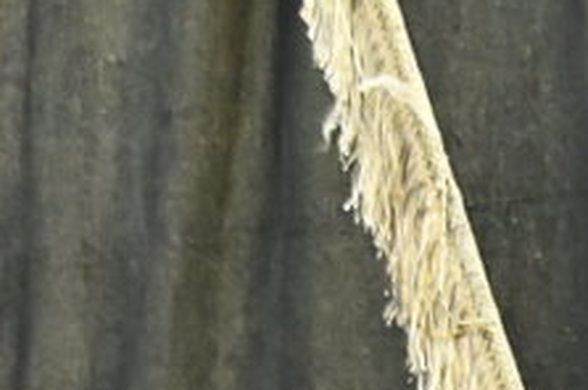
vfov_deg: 5.1
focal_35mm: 264
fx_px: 4306
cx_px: 1023
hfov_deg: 7.6
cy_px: 816
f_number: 5.6
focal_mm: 42
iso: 2500
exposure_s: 1/160
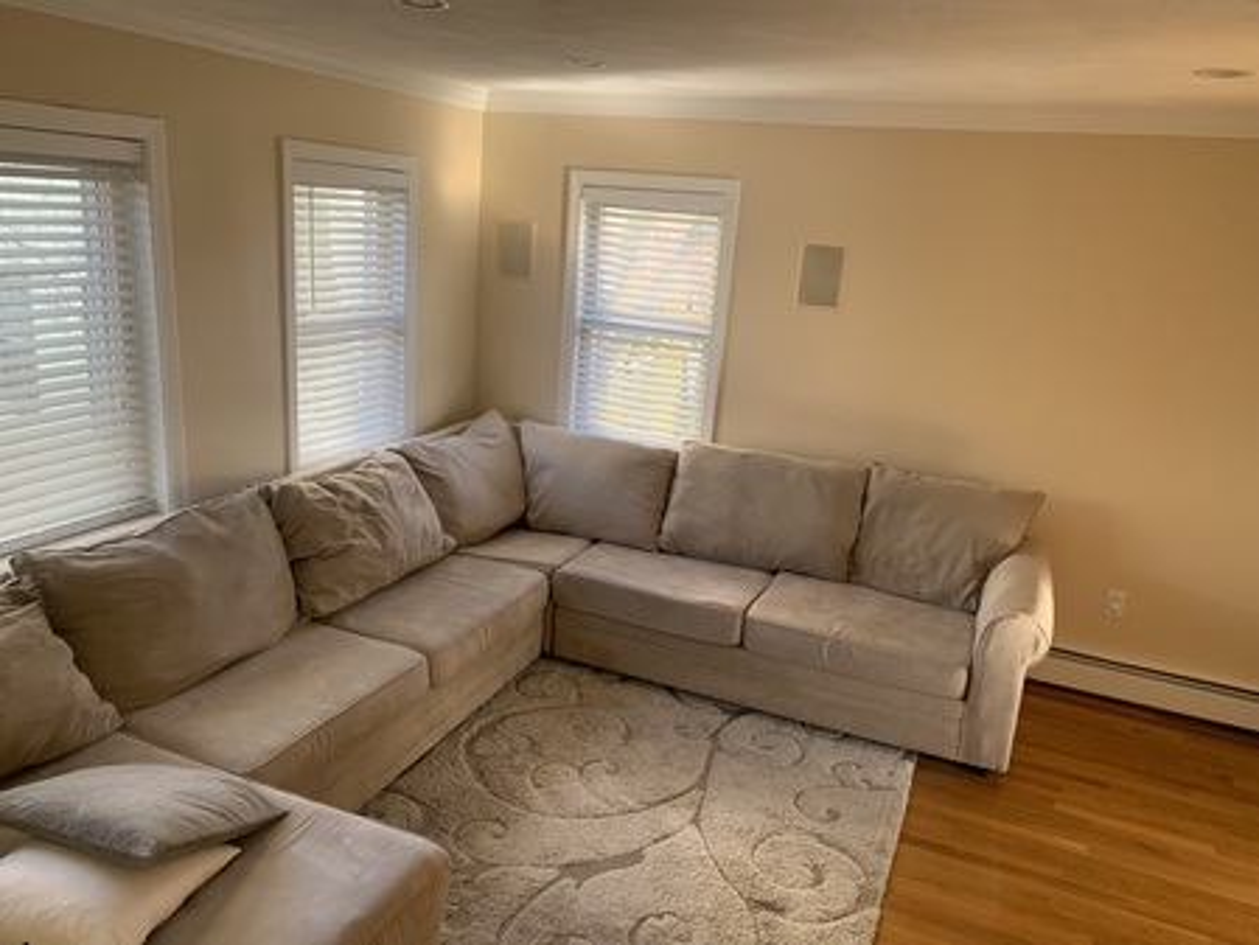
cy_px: 472
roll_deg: -4.6
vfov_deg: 53.1
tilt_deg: -16.0
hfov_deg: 67.3
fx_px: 946
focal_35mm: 26
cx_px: 630
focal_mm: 4.25
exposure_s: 1/121
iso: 64
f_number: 1.8
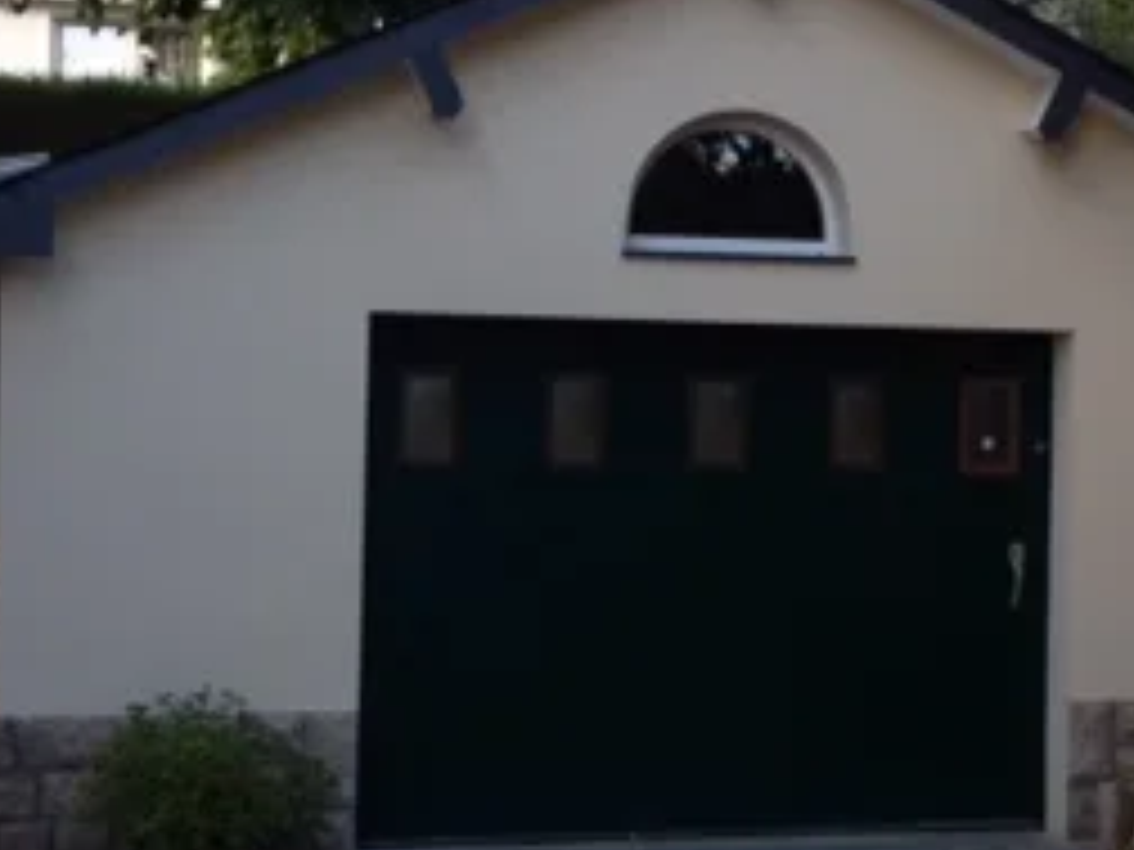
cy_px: 382
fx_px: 2916
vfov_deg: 16.6
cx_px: 864
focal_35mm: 89
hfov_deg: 21.8
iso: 50
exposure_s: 1/131
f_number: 2.4
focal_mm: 4.28
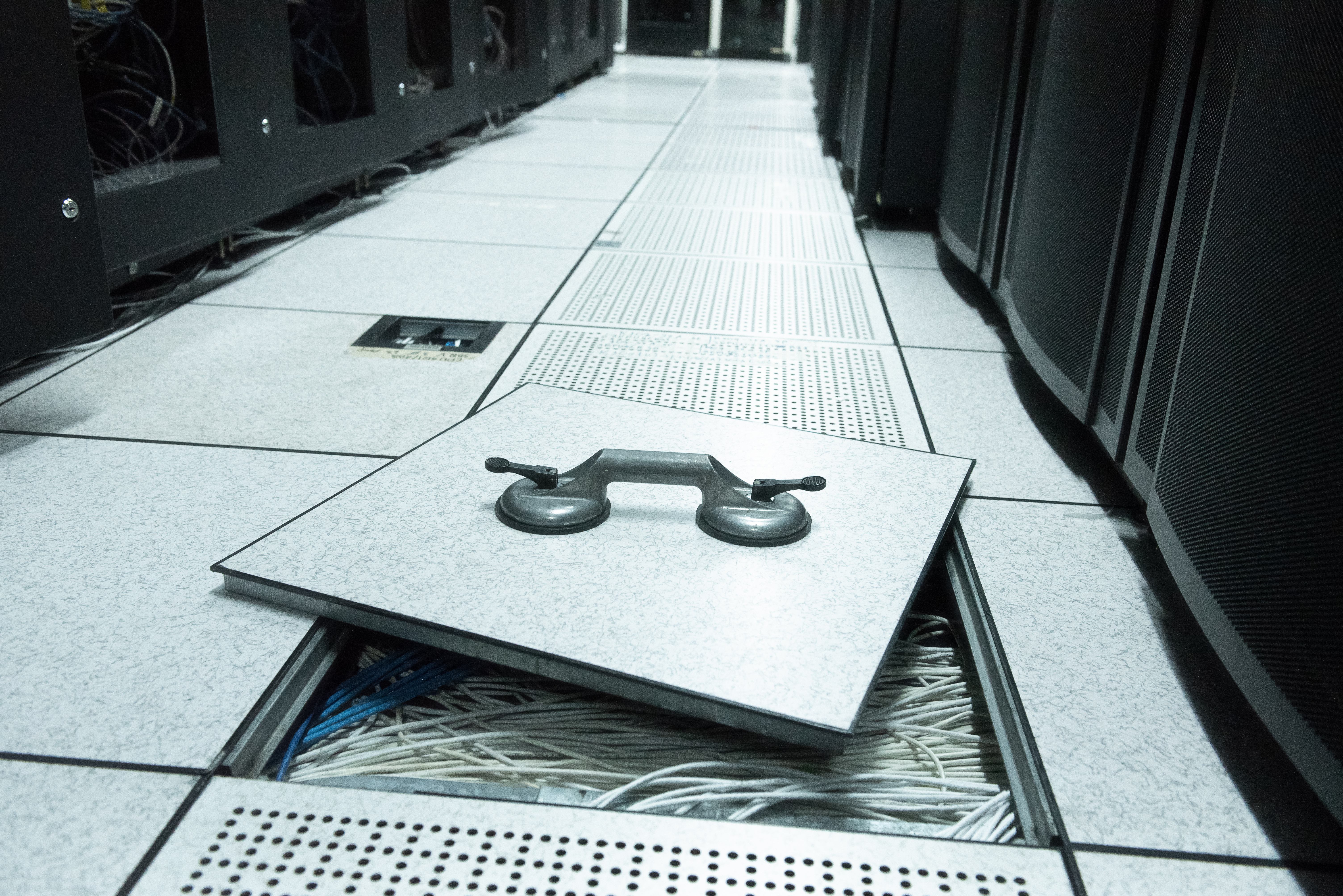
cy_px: 448
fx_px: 1194
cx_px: 672
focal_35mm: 32
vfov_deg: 41.1
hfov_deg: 58.7
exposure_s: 1/200
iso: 1600
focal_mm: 32
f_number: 4.5
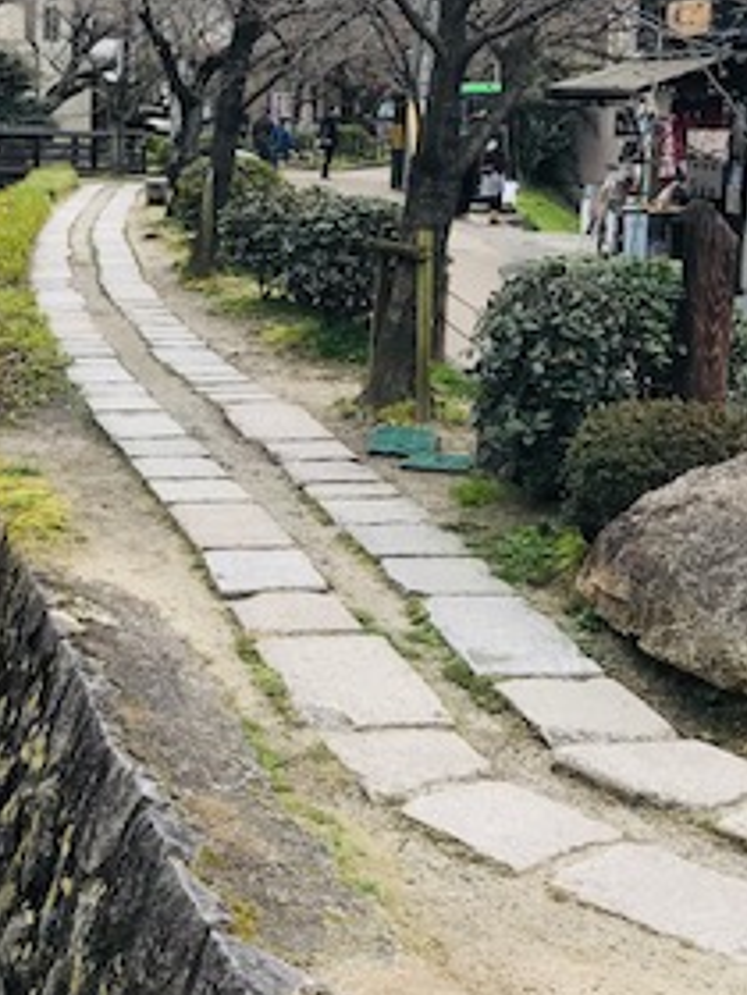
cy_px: 412
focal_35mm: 64
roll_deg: -0.5
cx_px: 14
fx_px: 1841
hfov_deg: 22.1
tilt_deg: -8.3
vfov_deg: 30.2
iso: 20
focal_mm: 3.99
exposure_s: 1/760
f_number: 1.8
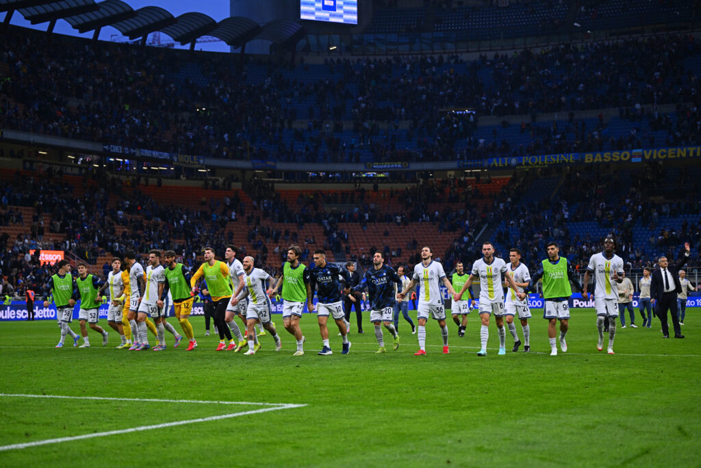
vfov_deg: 19.5
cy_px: 234
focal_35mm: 70
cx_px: 350
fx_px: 1363
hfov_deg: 28.8
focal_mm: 70
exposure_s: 1/1600
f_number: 2.8
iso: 1600
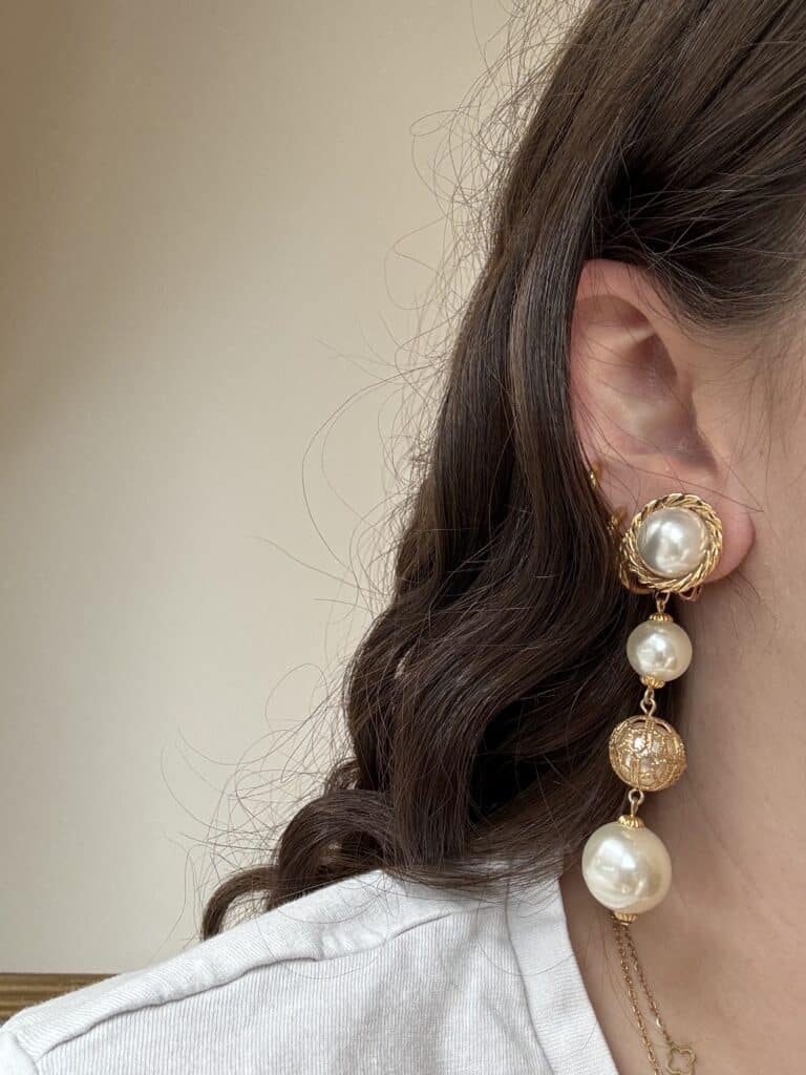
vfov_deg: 60.0
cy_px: 538
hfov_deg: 46.8
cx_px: 403
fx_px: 931
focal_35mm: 30
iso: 20
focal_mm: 2.69
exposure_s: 1/121
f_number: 1.9
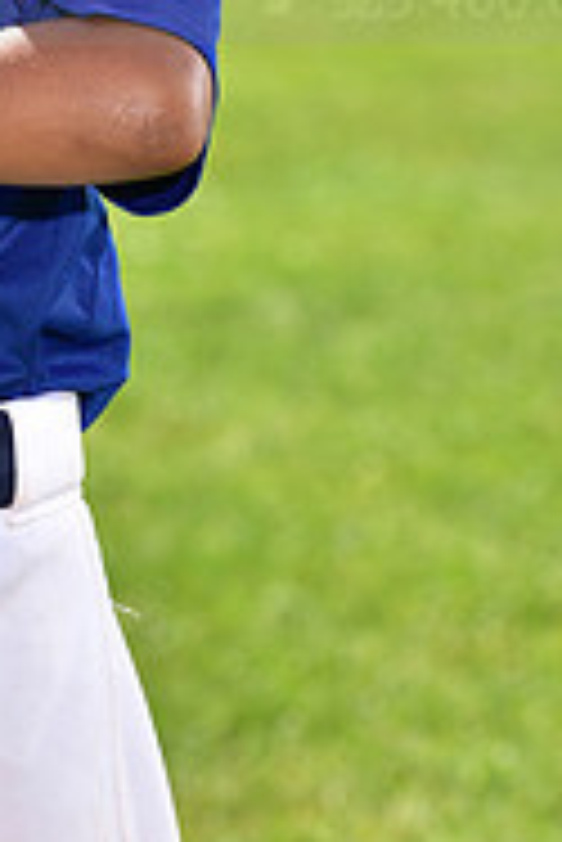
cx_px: -259
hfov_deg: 3.7
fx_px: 8718
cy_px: -99
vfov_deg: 5.5
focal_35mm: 373
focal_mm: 120
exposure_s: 1/250
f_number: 5
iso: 80
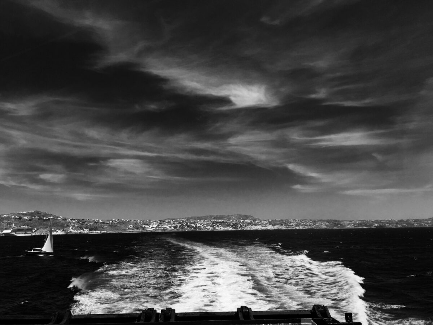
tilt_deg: +10.3
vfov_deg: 48.2
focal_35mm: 29
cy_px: 162
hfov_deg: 61.7
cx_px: 216
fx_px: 363
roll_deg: +0.8
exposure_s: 1/3300
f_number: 2.2
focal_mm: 4.15
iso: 32
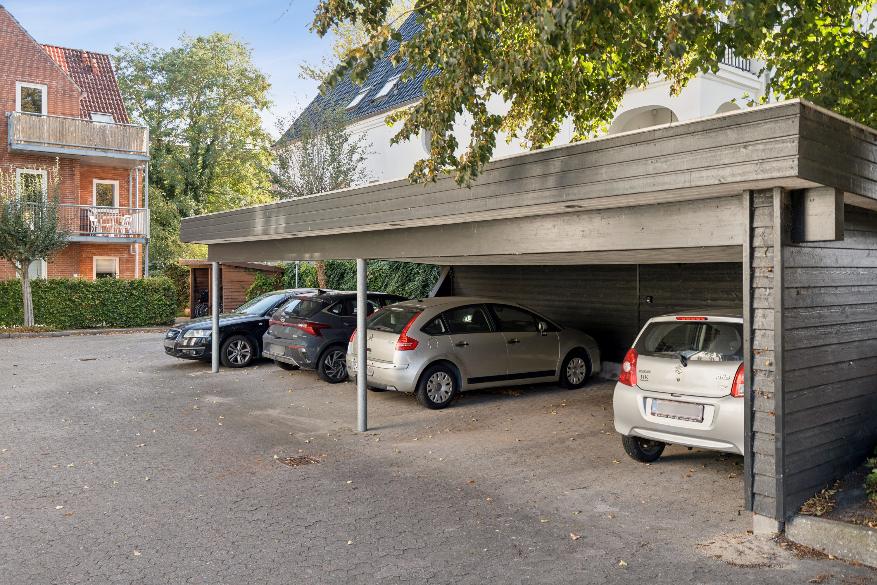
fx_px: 682
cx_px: 438
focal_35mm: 28
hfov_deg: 65.5
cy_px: 292
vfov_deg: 46.4
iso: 160
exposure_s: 1/200
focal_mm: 28
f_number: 4
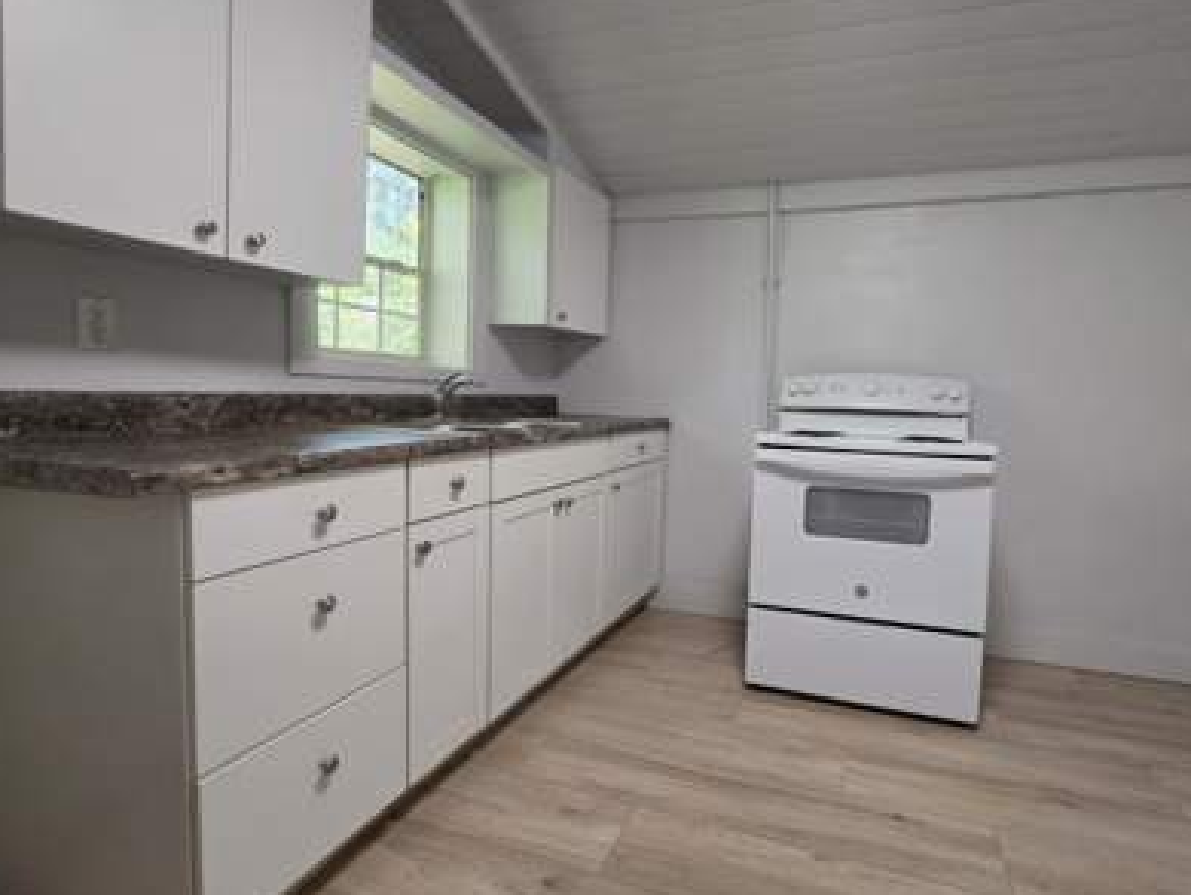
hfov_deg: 94.0
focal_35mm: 16
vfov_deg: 78.1
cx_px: 669
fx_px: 551
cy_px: 434
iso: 250
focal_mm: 2.2
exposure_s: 1/120
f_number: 1.9
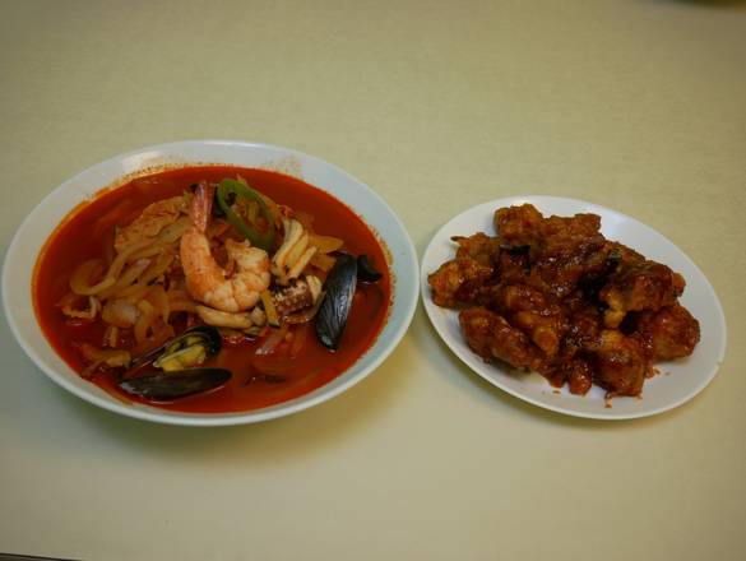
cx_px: 373
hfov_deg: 46.8
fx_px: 863
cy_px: 280
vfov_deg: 36.0
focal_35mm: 40
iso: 250
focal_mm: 20
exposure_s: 1/8
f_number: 4.1
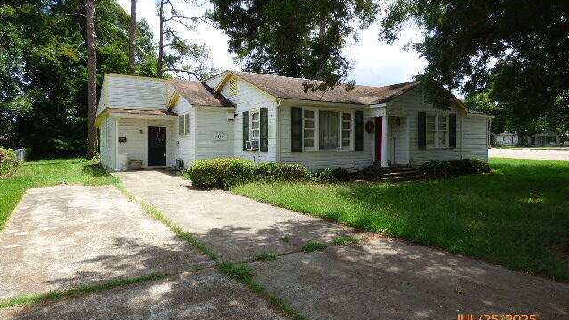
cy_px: 146
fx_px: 332
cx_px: 284
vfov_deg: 51.5
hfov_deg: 81.2
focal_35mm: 22
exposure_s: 1/1000
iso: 100
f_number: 2.8
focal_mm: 3.58
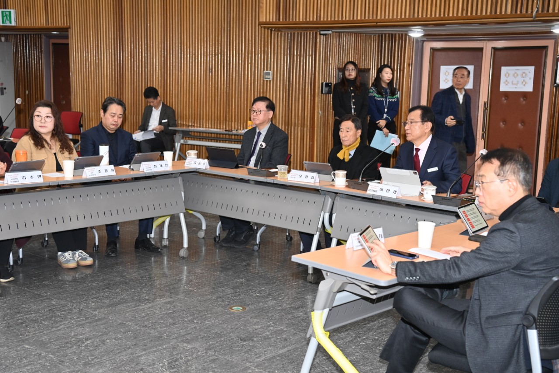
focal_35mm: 50
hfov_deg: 39.6
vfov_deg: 27.0
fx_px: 776
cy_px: 186
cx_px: 280
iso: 800
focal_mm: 50
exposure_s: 1/80
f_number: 4.5
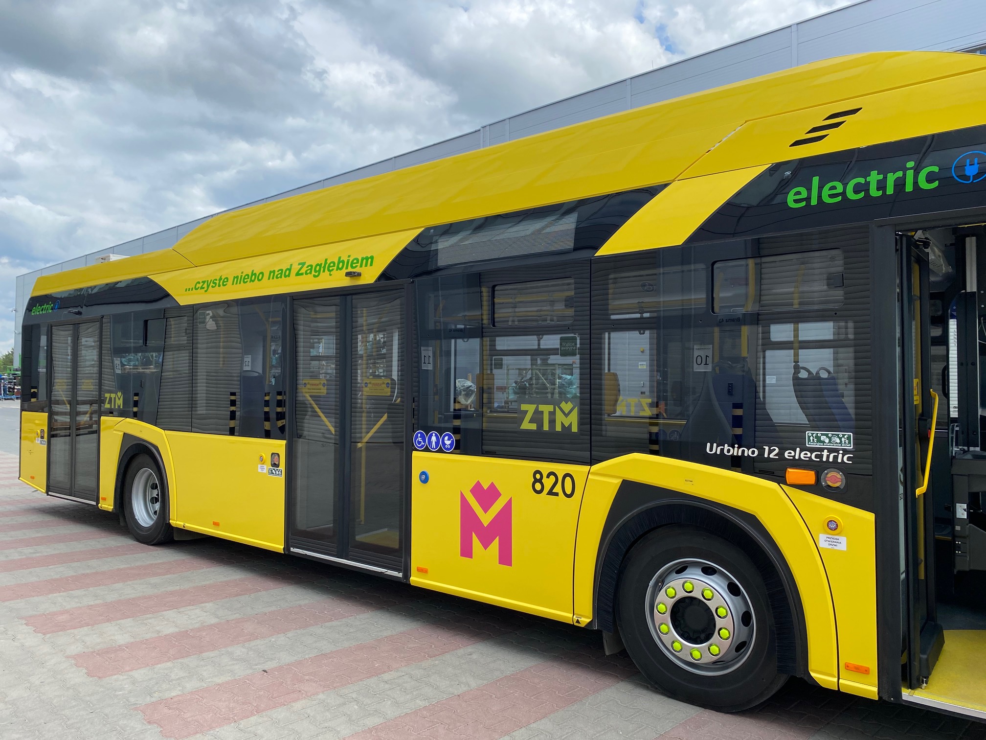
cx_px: 493
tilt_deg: -0.7
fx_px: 741
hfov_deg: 67.3
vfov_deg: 53.1
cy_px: 370
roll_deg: -0.1
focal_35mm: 26
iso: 32
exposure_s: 1/1377
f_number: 1.8
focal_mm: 4.25
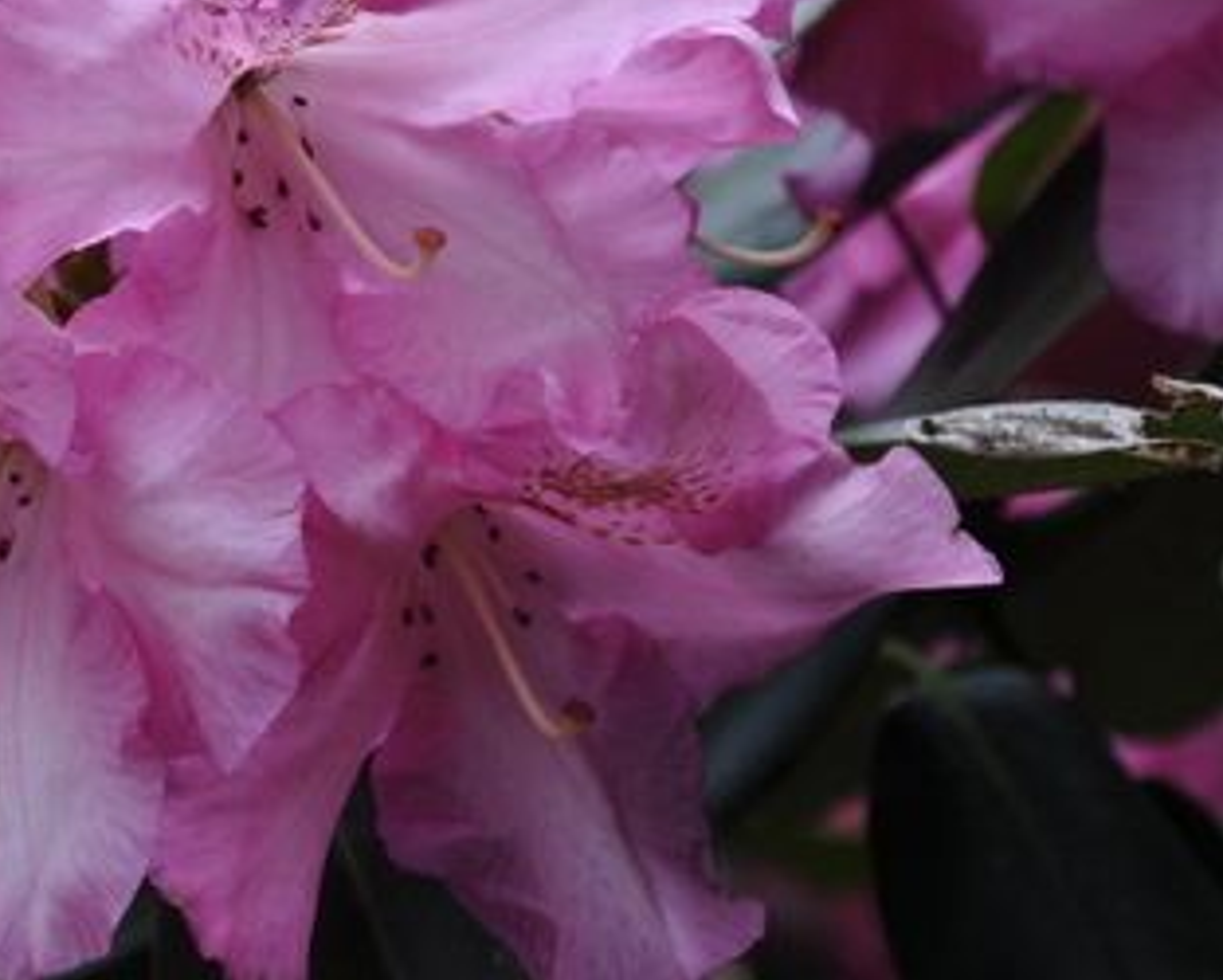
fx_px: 7570
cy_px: 82
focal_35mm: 209
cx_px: -208
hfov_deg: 9.1
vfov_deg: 7.4
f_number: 6.7
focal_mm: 58
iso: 200
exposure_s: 1/180
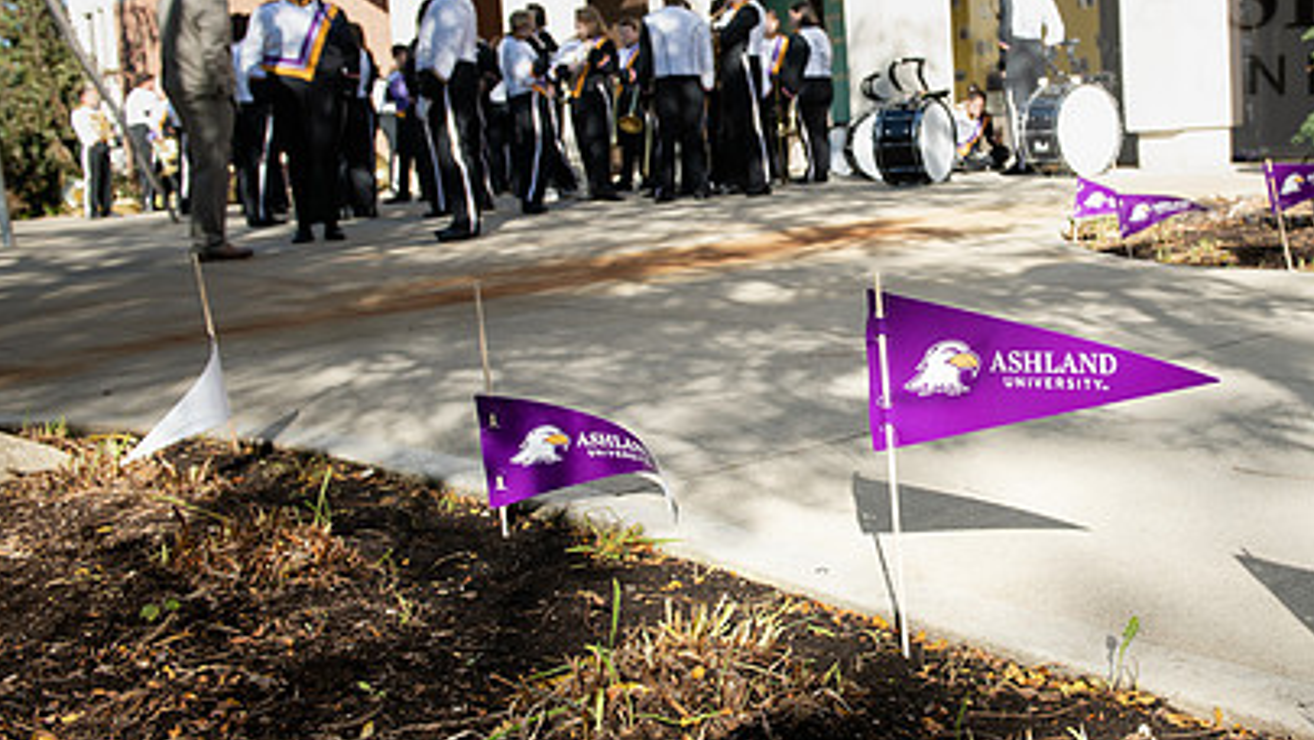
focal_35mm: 42
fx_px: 1464
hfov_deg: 47.3
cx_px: 908
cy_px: 278
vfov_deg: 28.3
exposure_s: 1/500
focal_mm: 28
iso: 320
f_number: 5.6
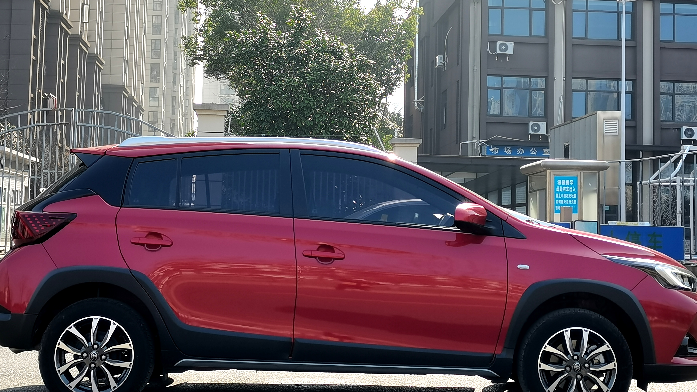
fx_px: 1146
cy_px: 126
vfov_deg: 19.3
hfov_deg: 33.8
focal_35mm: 62
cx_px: 349
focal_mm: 5.58
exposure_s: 1/462
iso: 50
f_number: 1.8
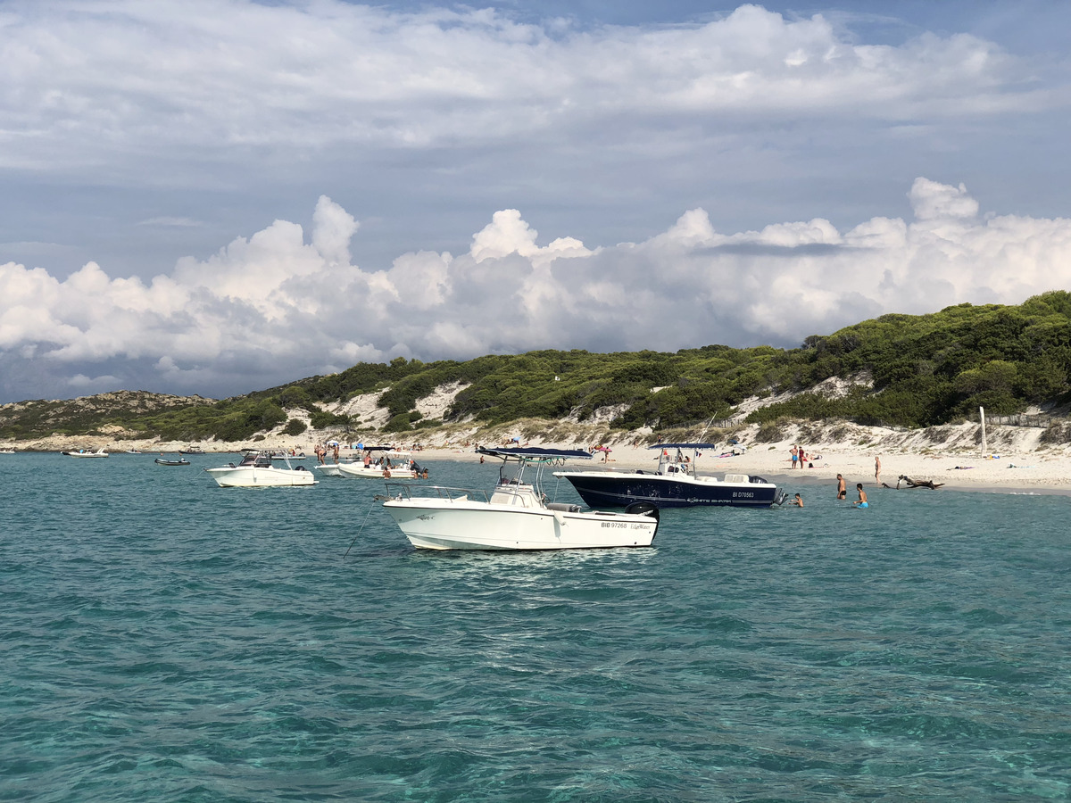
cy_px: 402
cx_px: 536
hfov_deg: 36.8
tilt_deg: -0.8
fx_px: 1609
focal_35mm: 52
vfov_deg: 28.0
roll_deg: +0.1
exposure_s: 1/2288
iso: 16
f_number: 2.4
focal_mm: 6
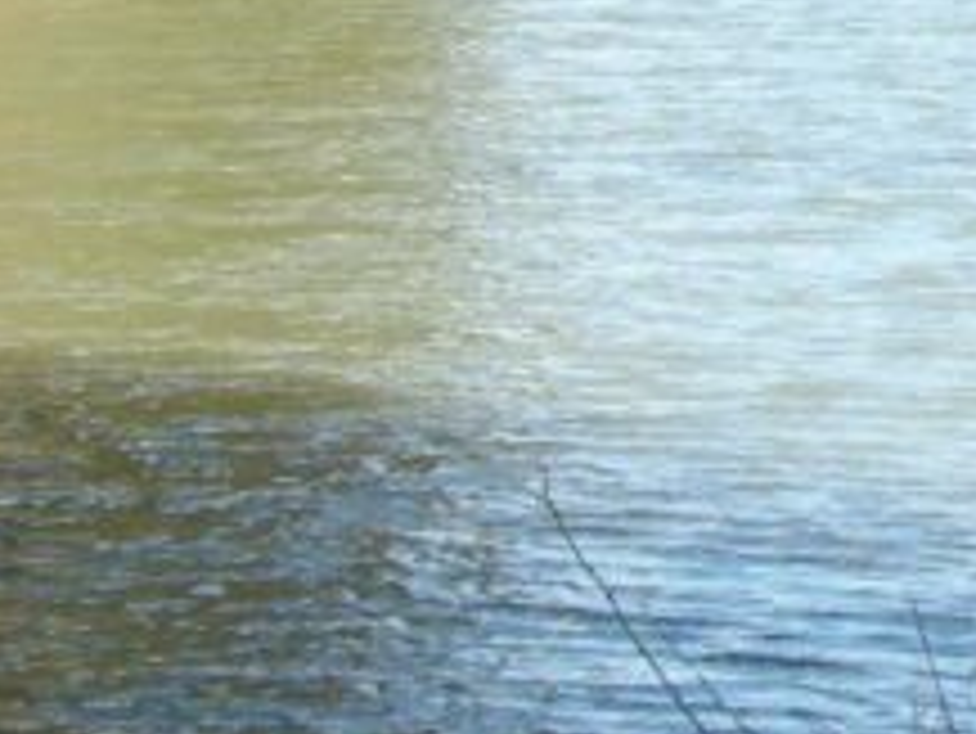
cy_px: -194
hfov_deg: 7.7
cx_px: 1709
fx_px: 6996
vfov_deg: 6.0
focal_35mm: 248
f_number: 4.5
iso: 100
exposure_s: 1/194
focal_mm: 12.6
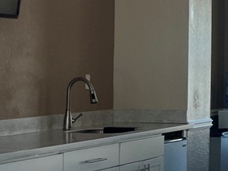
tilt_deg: +0.1
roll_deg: -0.6
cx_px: 522
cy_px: 60
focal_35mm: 146
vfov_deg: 10.2
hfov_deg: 11.5
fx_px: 962
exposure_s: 1/302
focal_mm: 5.7
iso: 50
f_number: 1.5
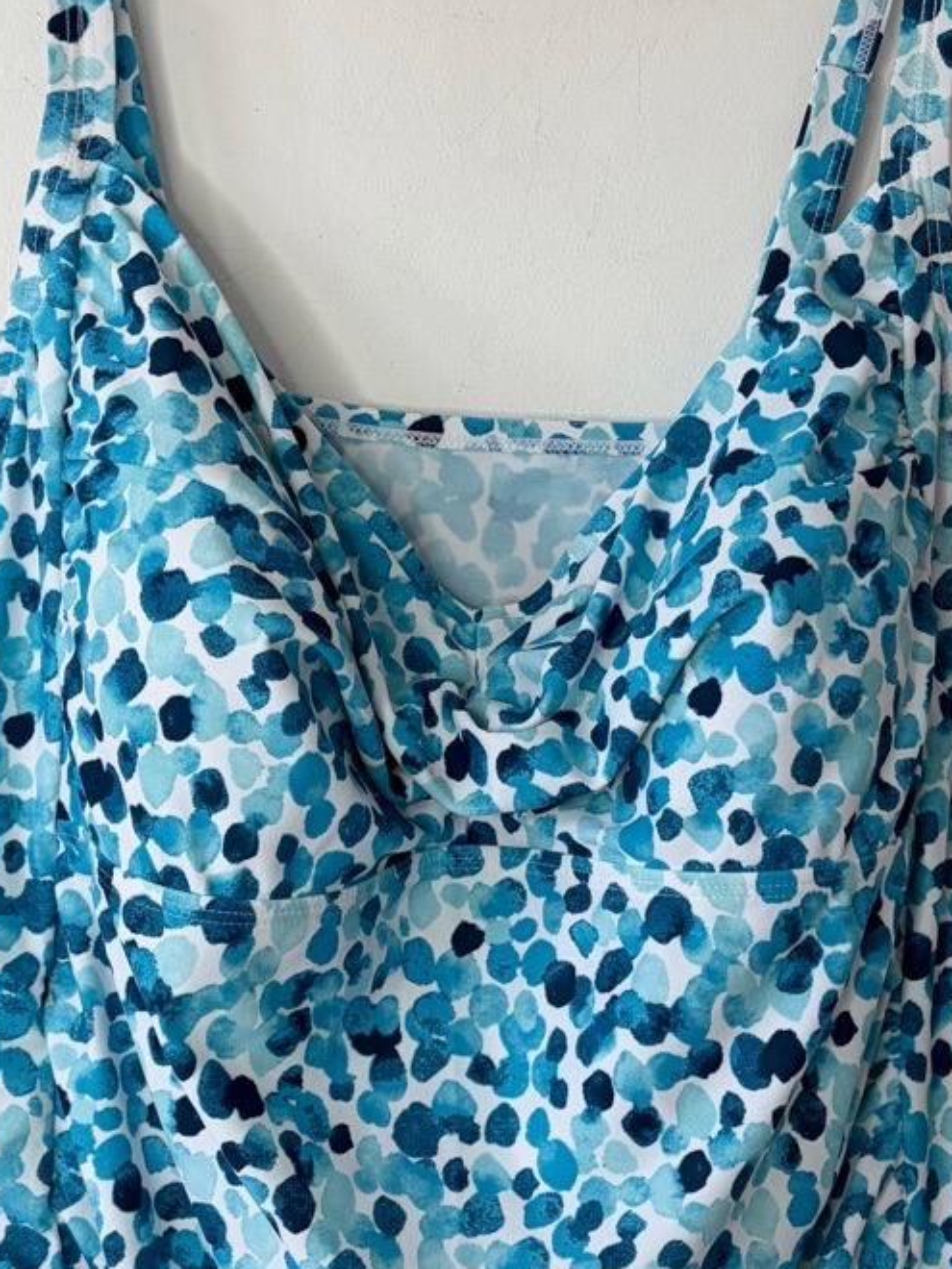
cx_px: 452
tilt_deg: -2.2
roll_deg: -1.4
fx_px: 2310
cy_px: 731
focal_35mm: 63
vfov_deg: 30.7
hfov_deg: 23.3
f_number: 1.6
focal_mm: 5.96
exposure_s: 1/121
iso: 40
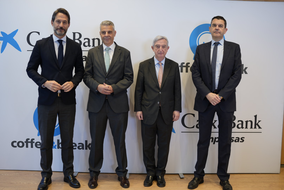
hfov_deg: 54.4
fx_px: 276
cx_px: 142
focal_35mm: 35
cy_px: 95
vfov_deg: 37.9
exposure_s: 1/40
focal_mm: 35
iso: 100
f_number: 1.8
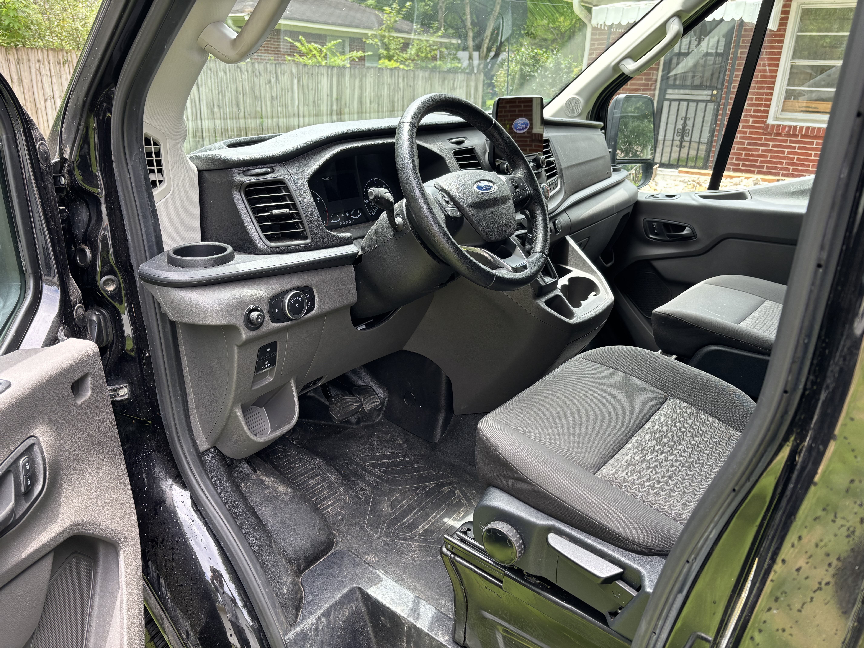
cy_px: 324
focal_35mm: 26
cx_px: 432
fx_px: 649
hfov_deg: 67.3
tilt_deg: -21.6
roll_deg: -2.2
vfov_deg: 53.1
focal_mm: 5.96
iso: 32
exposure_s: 1/130
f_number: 1.6
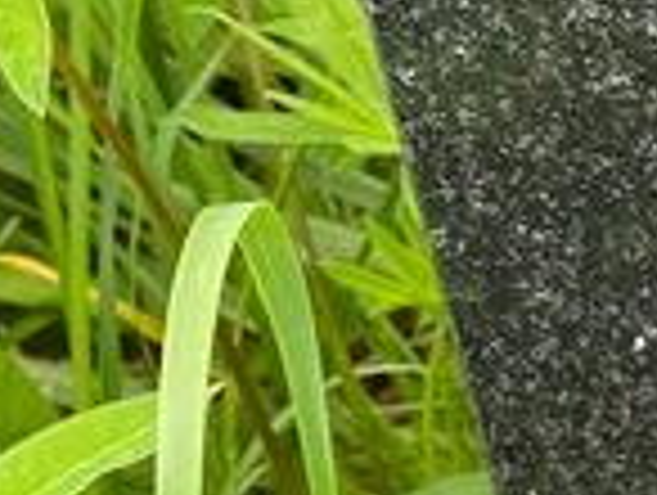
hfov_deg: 11.5
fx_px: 2700
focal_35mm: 142
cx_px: 1570
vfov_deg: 10.5
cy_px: 153
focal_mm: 4.25
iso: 32
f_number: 1.8
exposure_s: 1/122
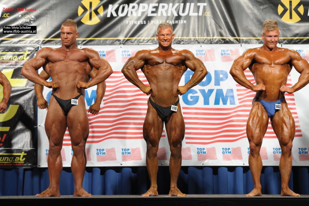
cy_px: 103
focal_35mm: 100
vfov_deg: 13.7
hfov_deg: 20.4
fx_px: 858
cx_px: 154
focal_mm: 100
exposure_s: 1/320
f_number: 4
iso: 800
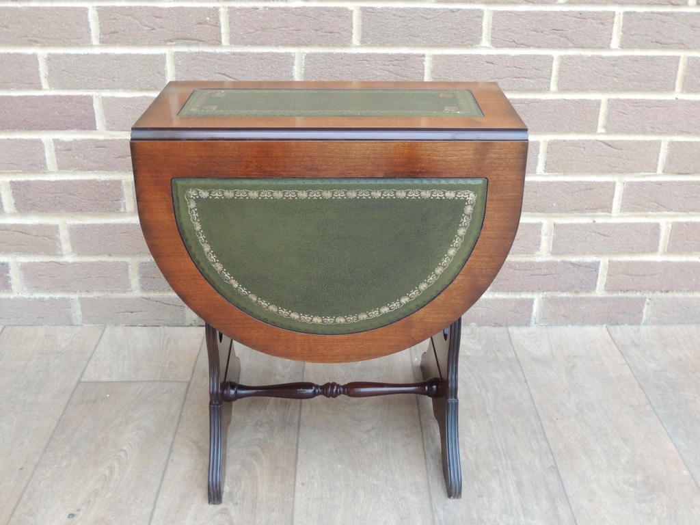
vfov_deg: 36.0
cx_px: 350
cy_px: 262
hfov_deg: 46.8
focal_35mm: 40
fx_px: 809
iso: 400
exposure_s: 1/30
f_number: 3.3
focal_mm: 7.1
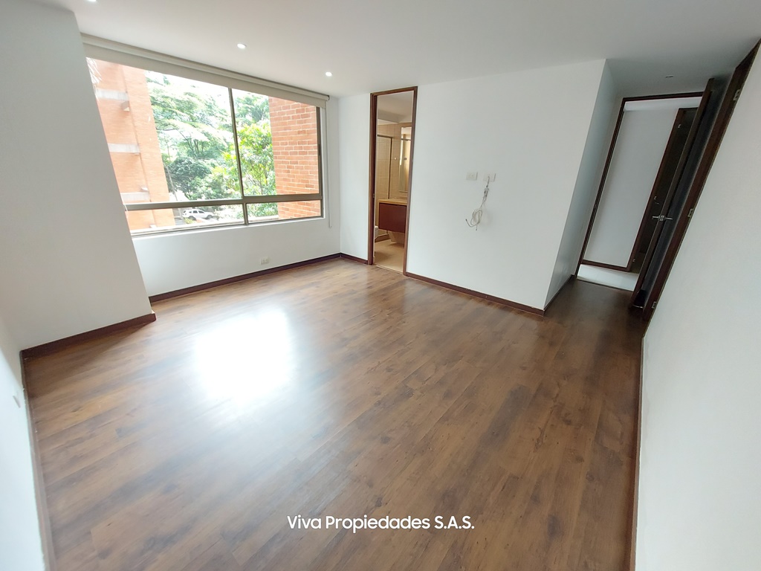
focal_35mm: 13
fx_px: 286
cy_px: 286
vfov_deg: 89.9
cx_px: 380
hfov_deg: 106.2
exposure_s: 1/60
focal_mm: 1.74
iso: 320
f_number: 2.2
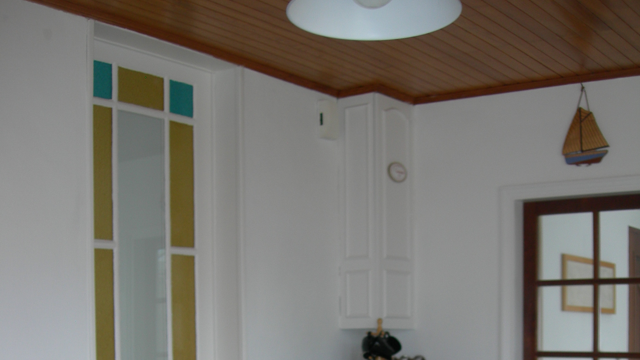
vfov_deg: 20.2
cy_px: 426
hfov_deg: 37.2
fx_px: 950
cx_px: 323
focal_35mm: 56
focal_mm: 7.8
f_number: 2.8
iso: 50
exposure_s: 1/30
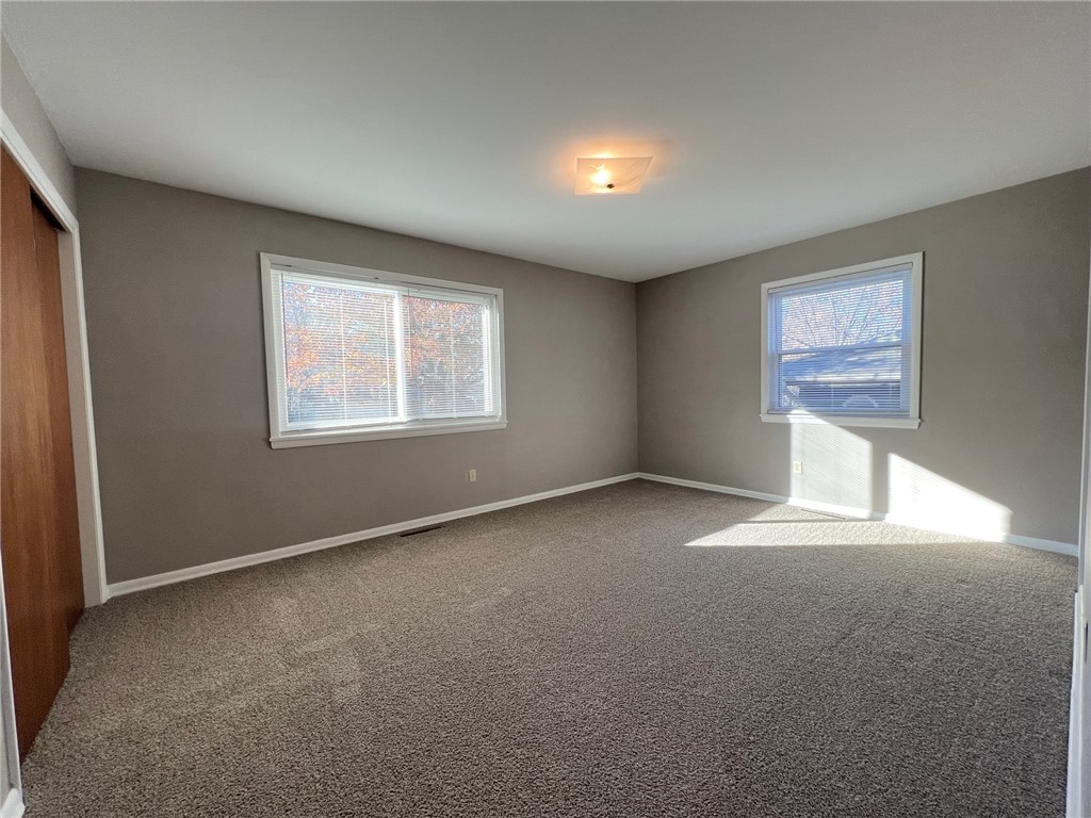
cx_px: 546
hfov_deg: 106.2
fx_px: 410
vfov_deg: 89.9
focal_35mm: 13
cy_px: 409
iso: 80
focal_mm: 1.57
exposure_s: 1/120
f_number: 1.8
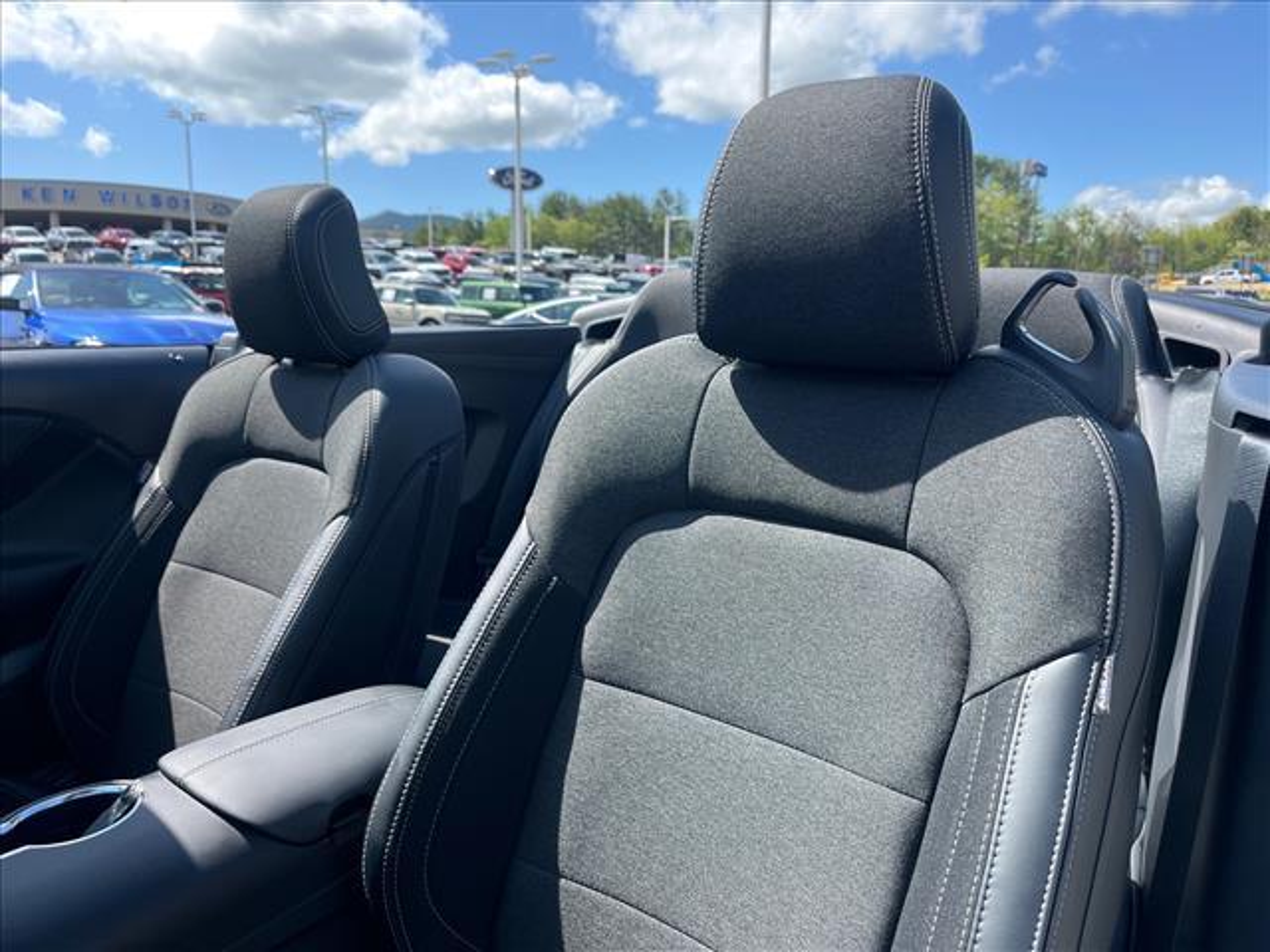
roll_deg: +0.6
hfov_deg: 67.3
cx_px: 635
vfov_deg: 53.1
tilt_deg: -8.2
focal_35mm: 26
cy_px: 476
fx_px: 954
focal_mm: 5.1
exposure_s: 1/951
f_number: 1.6
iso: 50
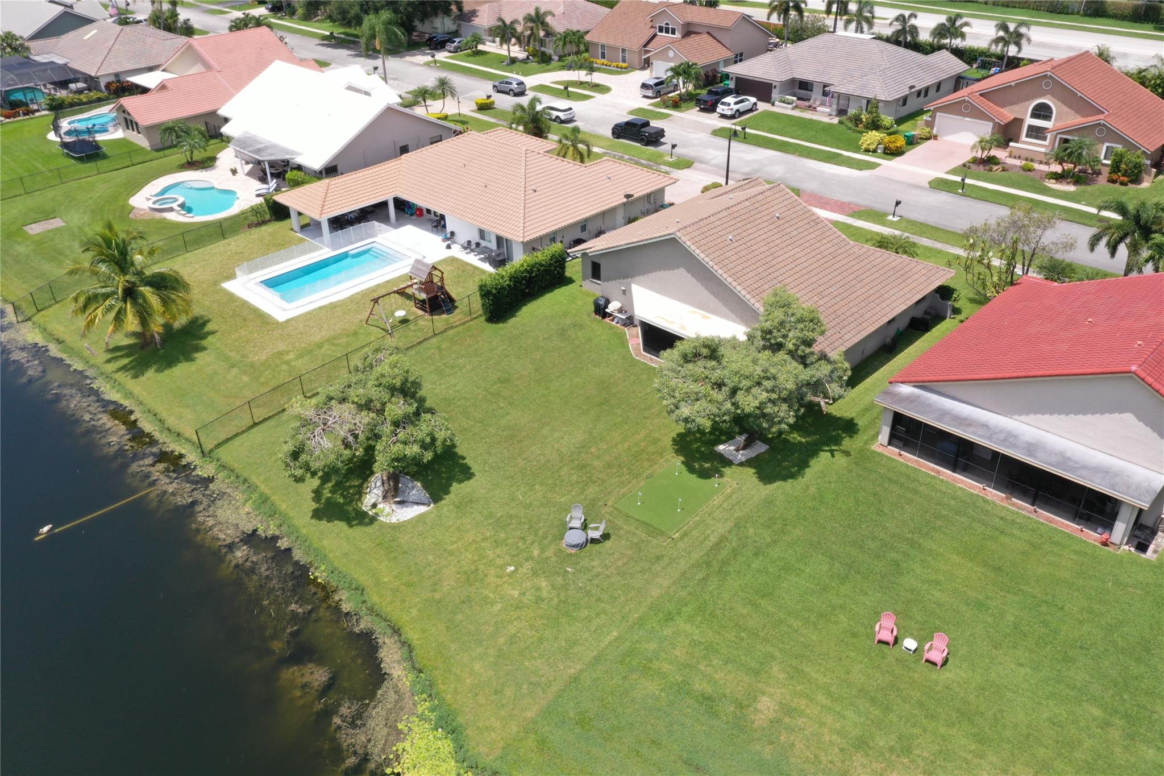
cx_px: 582
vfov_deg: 46.4
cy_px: 388
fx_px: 905
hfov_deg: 65.5
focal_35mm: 28
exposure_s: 1/100
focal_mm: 10.26
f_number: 11
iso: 100
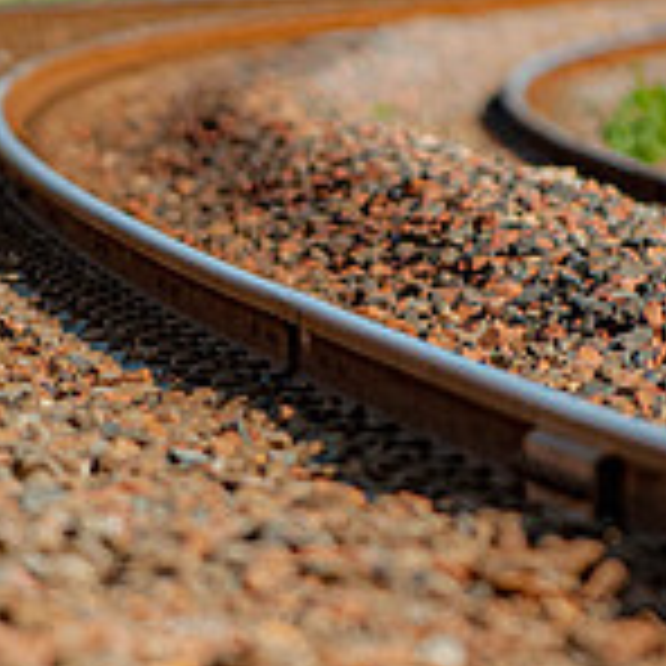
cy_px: 312
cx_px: 387
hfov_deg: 2.6
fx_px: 14453
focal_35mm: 664
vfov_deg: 2.6
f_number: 2.8
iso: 1250
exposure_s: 1/8000
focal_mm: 200
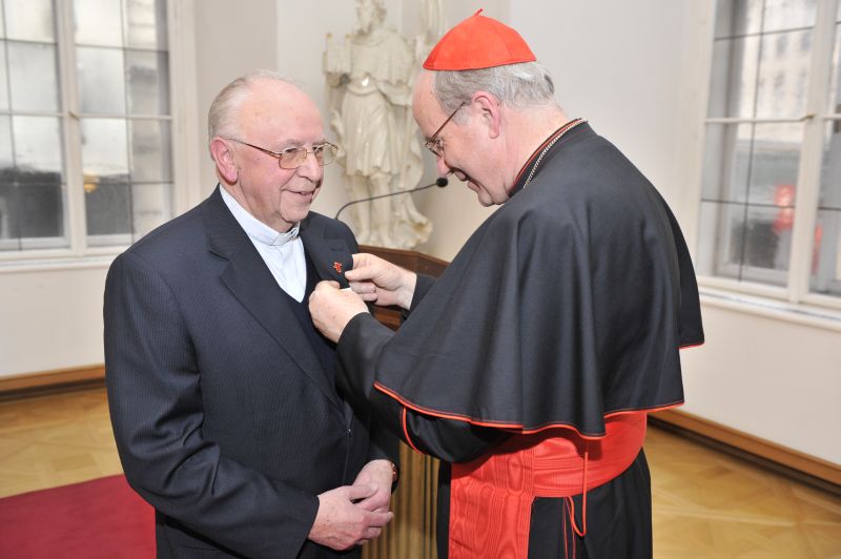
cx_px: 420
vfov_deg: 38.8
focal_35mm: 34
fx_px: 794
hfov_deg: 55.8
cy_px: 280
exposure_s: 1/200
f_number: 4.5
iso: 1600
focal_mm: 34
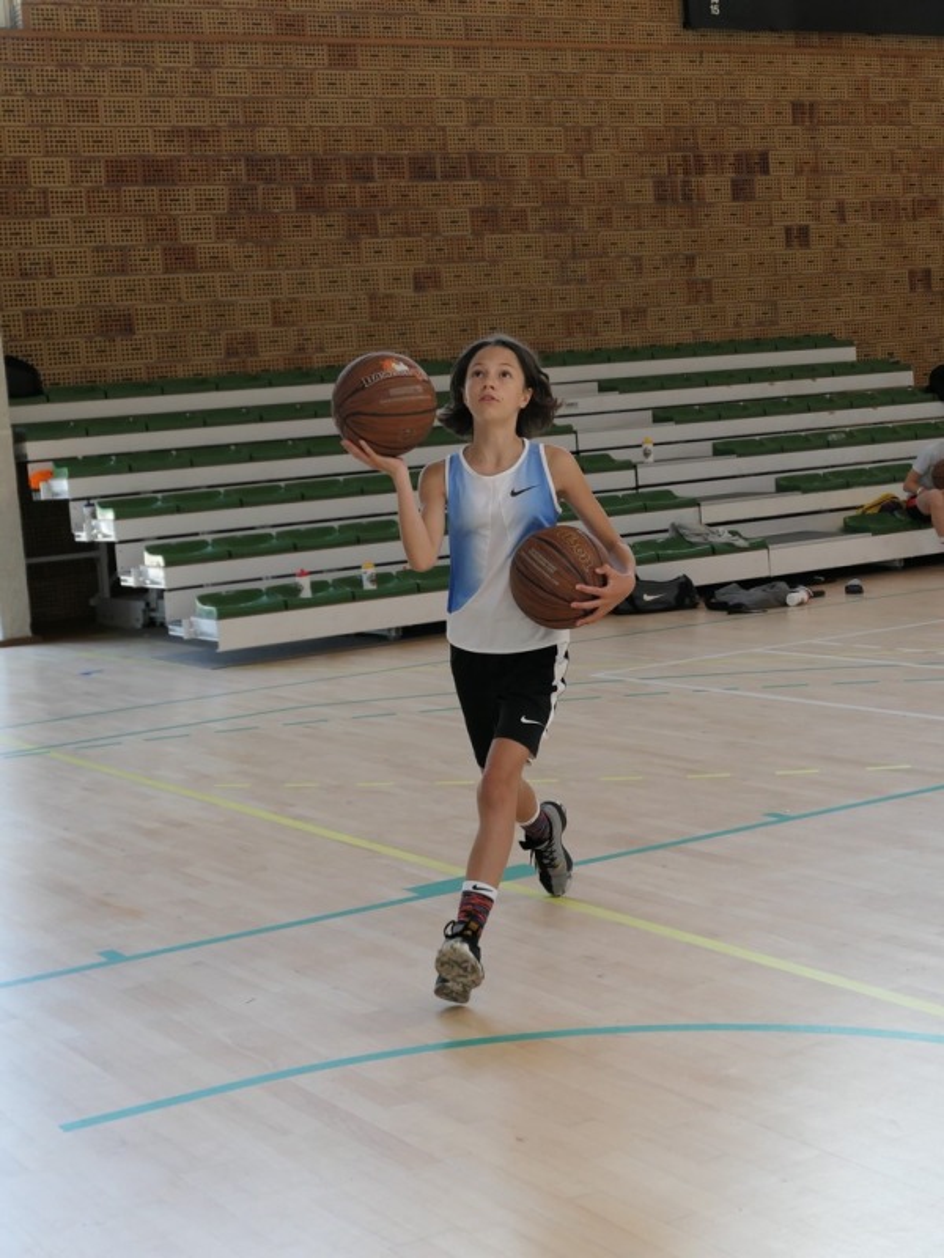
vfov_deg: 32.2
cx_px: 472
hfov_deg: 24.4
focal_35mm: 60
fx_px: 2182
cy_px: 629
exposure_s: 1/500
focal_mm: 20.4
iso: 800
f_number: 2.8
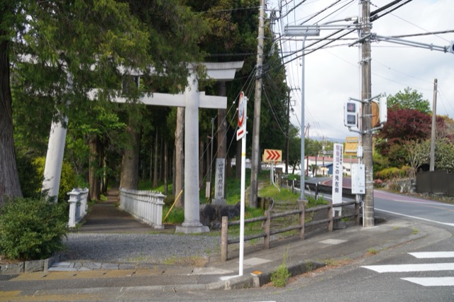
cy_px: 151
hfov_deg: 58.7
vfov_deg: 41.1
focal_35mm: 32
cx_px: 227
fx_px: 403
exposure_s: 1/320
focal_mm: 32
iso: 400
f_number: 7.1
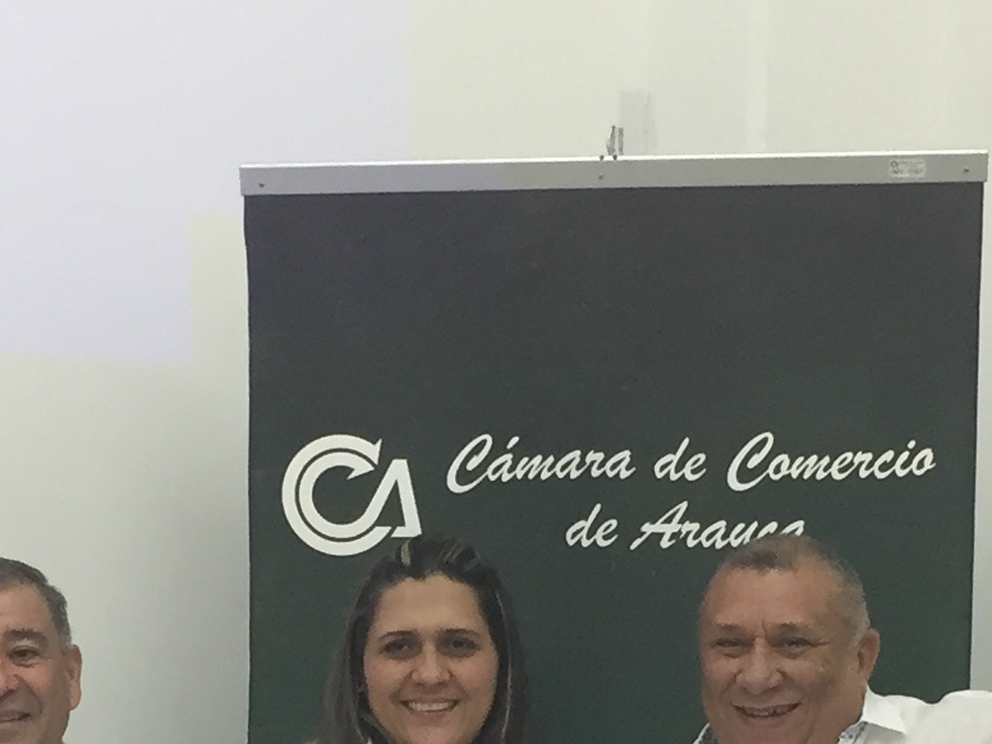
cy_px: 1010
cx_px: 415
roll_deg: -0.6
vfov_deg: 11.8
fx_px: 3496
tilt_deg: -6.2
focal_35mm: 122
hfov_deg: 16.1
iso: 64
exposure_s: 1/30
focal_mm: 4.15
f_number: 2.2
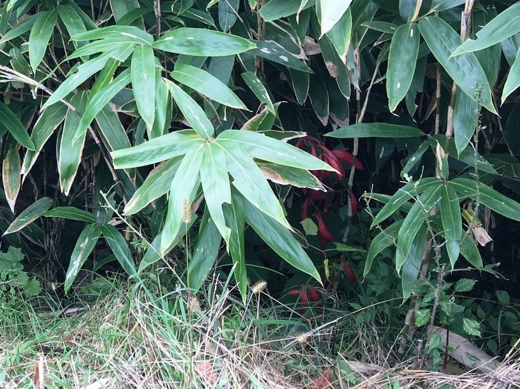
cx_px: 260
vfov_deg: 48.2
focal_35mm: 29
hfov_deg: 61.7
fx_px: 436
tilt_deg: -28.0
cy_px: 194
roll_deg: +9.0
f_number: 2.2
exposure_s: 1/60
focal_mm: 4.15
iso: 32
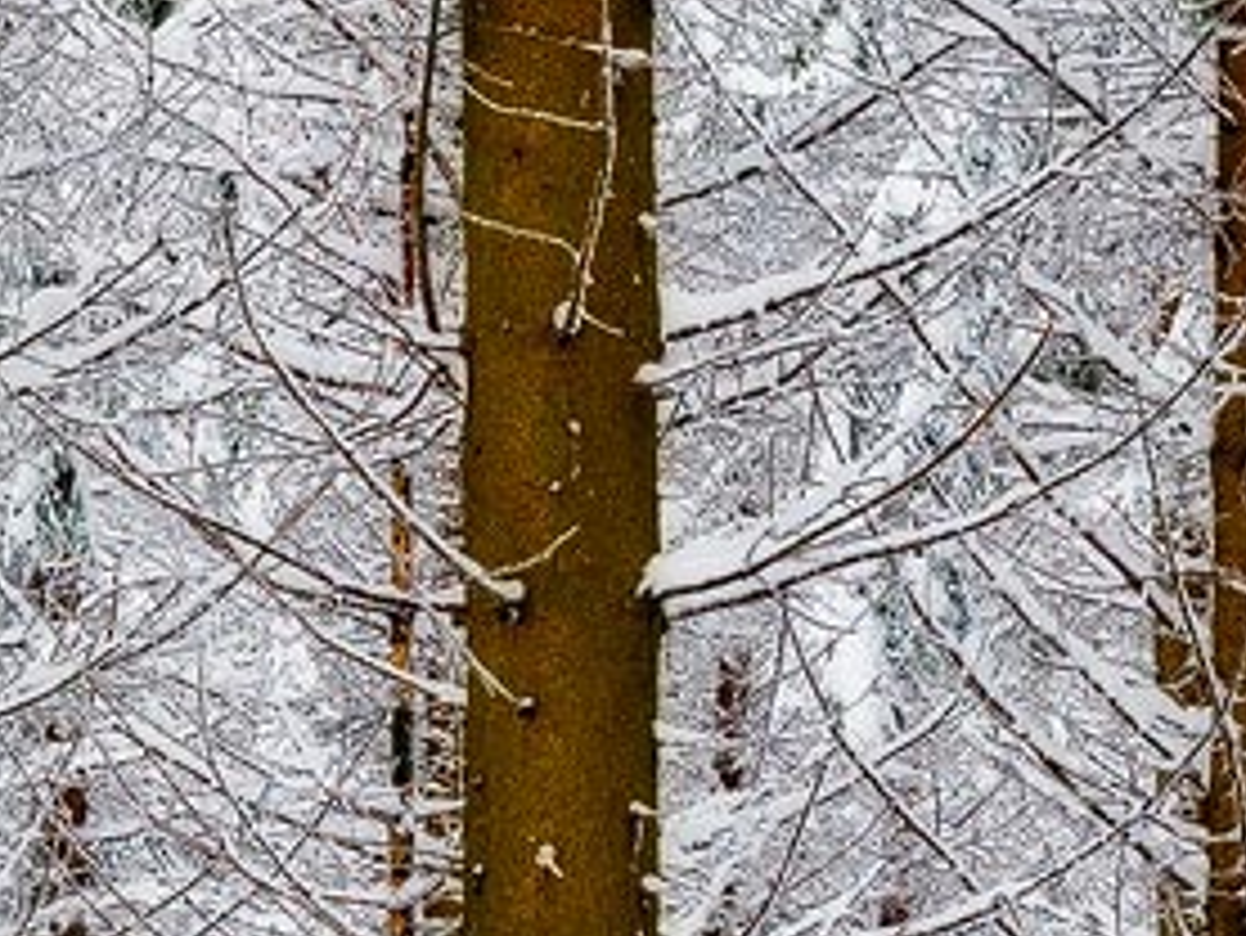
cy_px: 623
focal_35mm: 183
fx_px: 6590
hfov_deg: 10.6
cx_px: -351
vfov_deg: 8.1
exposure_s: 1/2.5
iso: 200
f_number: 10
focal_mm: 44
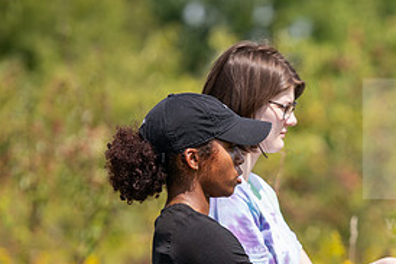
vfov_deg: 3.8
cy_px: 253
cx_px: 319
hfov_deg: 5.7
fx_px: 3962
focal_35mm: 360
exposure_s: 1/500
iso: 64
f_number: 3.5
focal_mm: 170
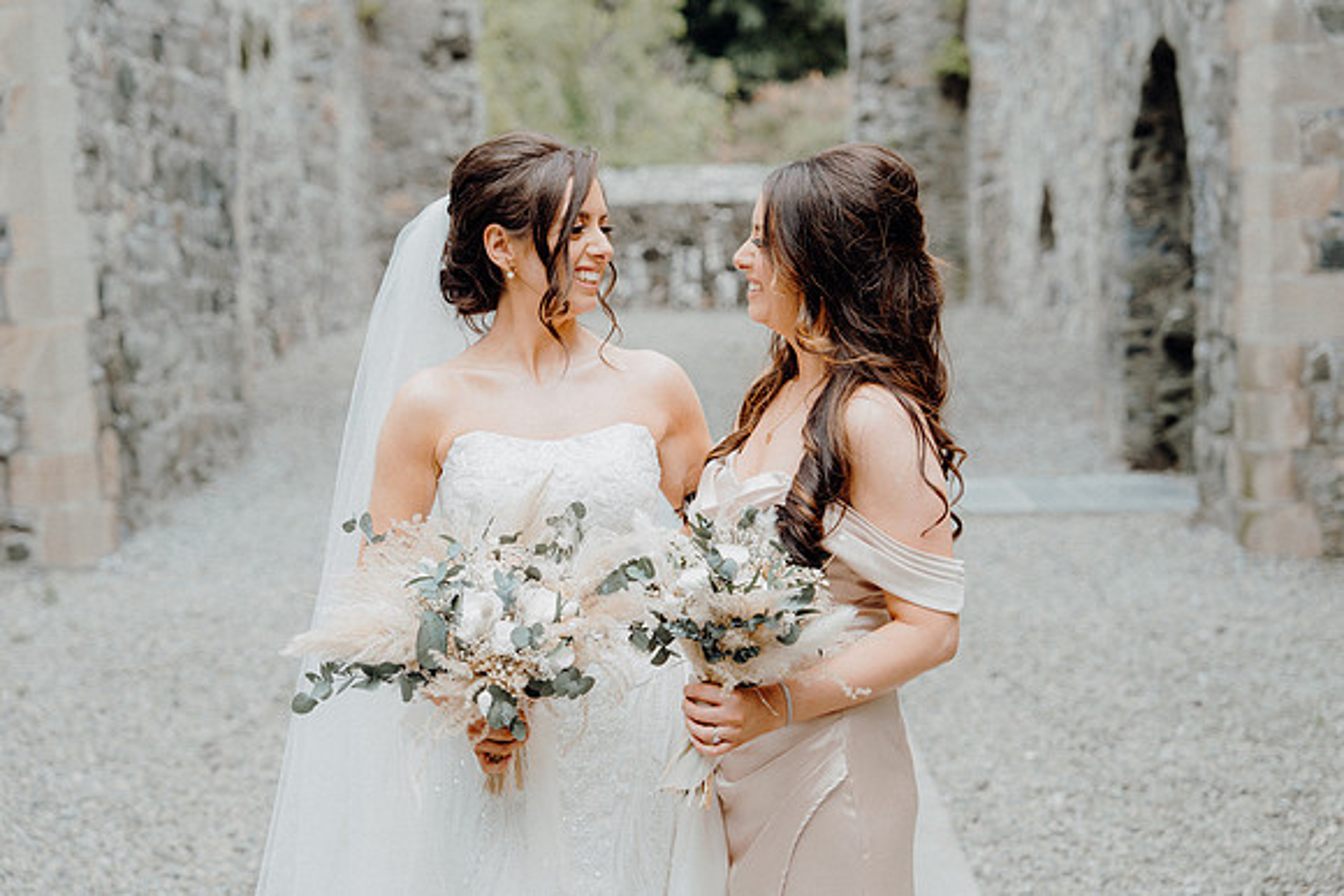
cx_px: 672
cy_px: 448
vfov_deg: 21.6
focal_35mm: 63
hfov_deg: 31.9
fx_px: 2352
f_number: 3.5
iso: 125
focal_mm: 63
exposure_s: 1/160
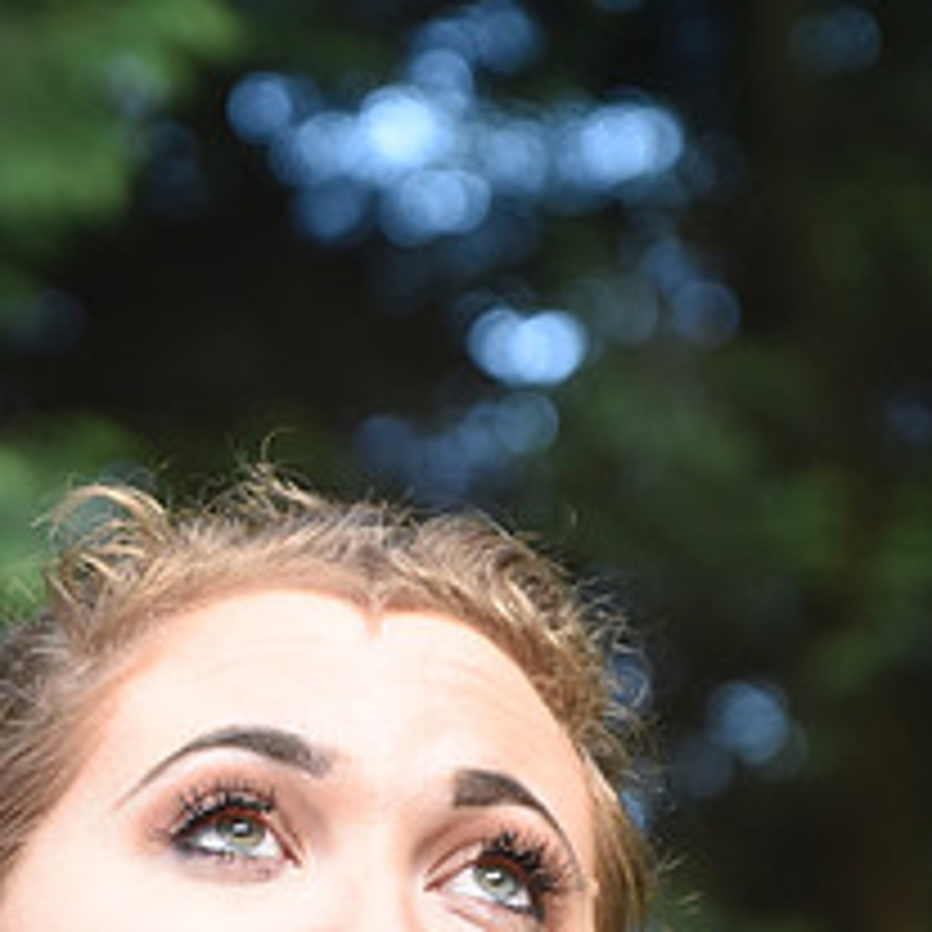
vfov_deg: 7.0
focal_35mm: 250
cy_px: 693
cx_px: 214
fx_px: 7615
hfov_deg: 7.0
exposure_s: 1/125
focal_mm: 70
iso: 640
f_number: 4
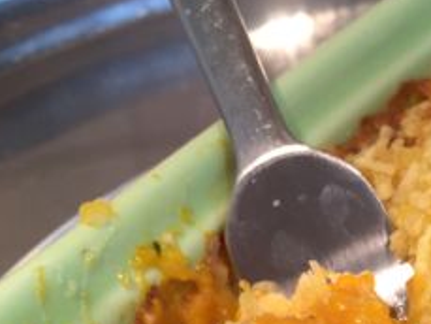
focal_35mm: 81
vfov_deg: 17.6
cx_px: 467
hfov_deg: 22.8
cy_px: 350
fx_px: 1009
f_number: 2.2
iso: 50
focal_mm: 4.15
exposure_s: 1/33
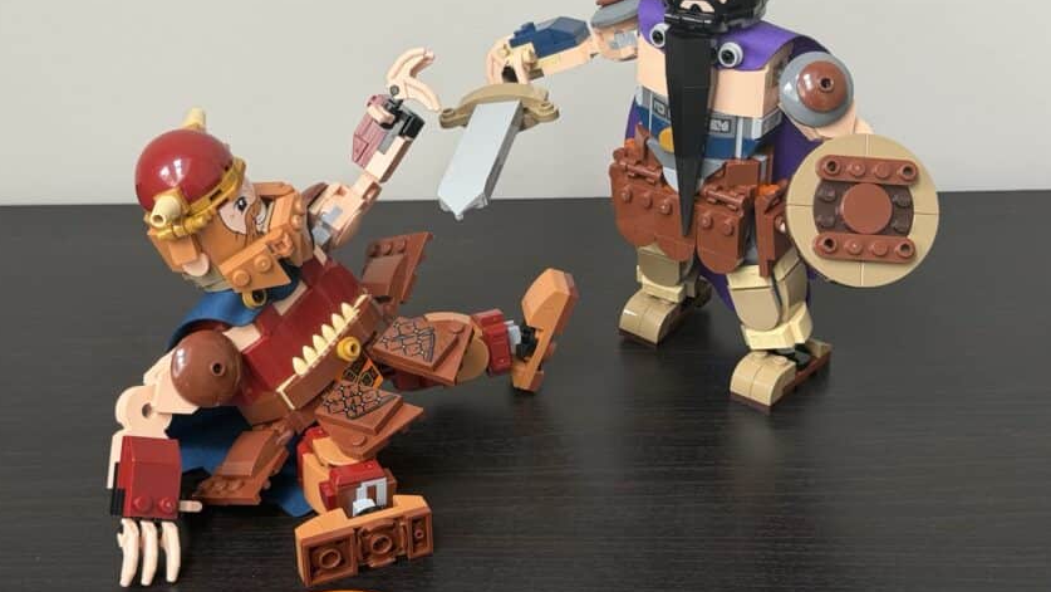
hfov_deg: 32.8
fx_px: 1784
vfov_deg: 18.8
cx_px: 534
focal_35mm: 64
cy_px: 275
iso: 125
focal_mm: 6.76
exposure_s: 1/60
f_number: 1.78
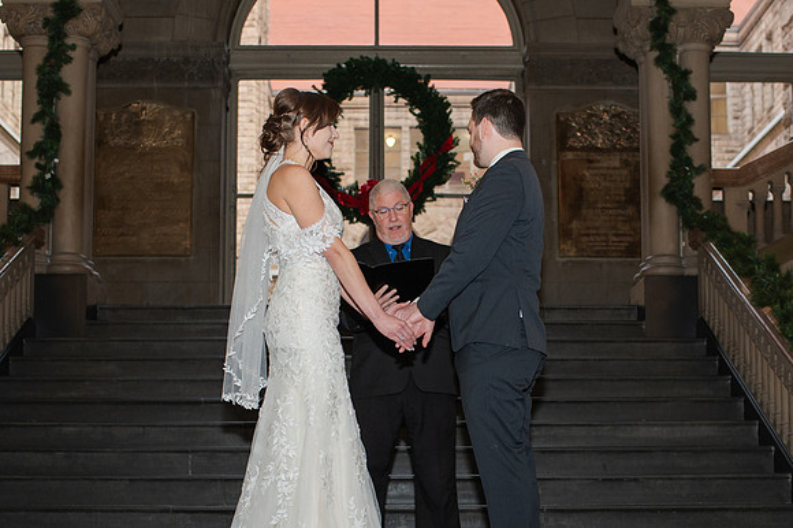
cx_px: 425
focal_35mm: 61
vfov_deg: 22.0
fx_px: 1345
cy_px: 411
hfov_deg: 32.8
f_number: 3.5
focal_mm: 35
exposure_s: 1/200
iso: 1000
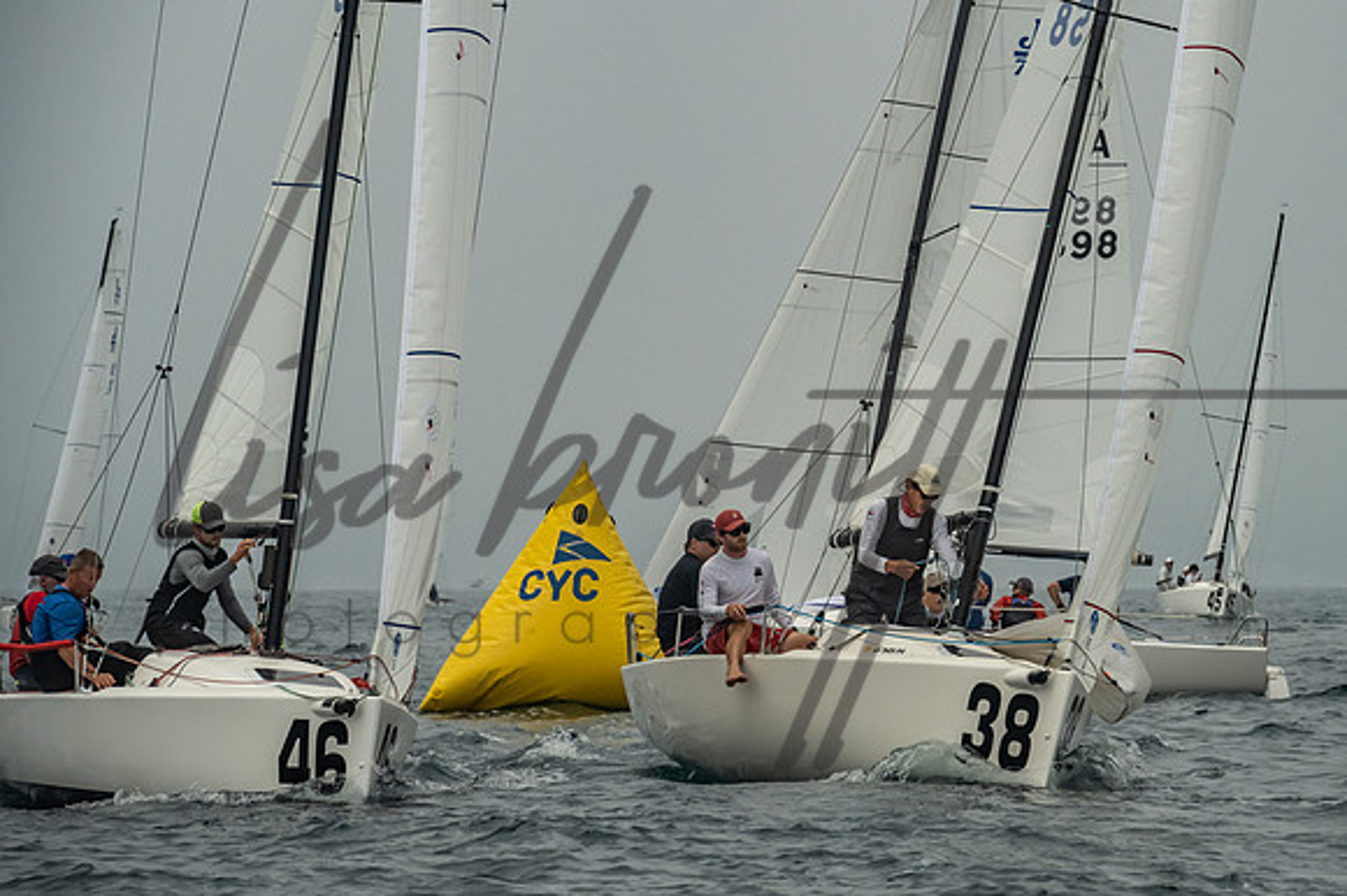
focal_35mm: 214
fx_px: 8019
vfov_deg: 6.4
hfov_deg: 9.6
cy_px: 426
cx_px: 812
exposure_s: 1/3200
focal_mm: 175
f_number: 9
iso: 800
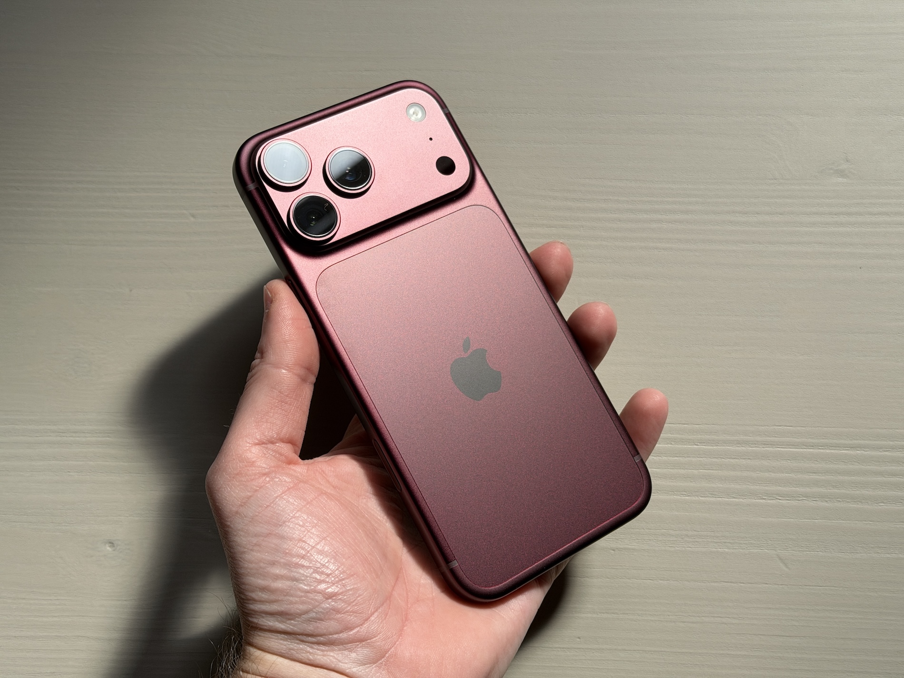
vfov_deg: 30.3
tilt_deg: -80.7
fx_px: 1254
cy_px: 339
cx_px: 452
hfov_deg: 39.7
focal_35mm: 48
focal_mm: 6.76
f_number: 1.78
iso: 64
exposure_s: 1/1883
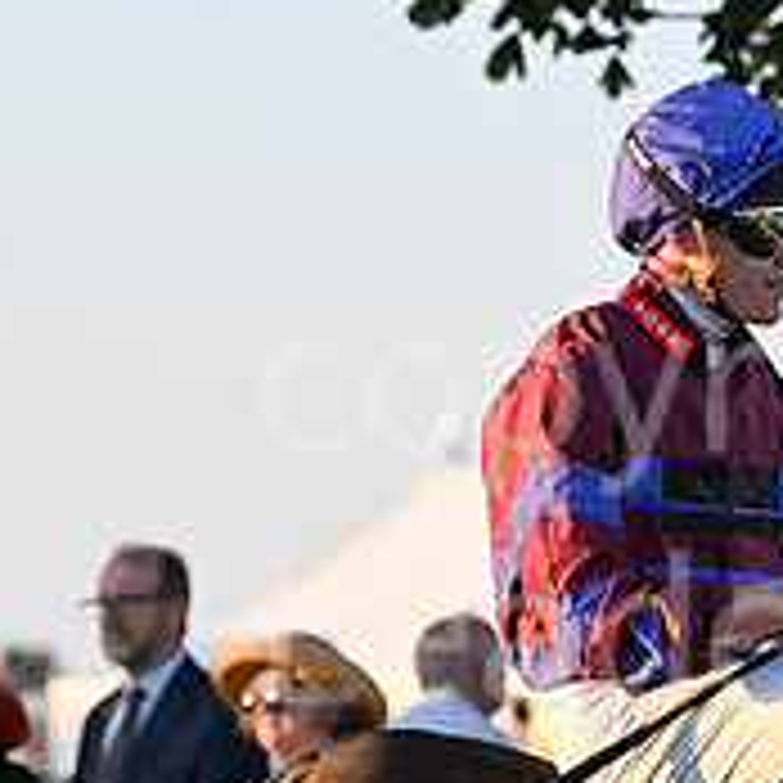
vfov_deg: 4.1
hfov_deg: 4.1
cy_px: 673
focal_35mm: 424
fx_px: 10851
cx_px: 850
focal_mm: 150
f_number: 5.6
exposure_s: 1/1000
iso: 1000
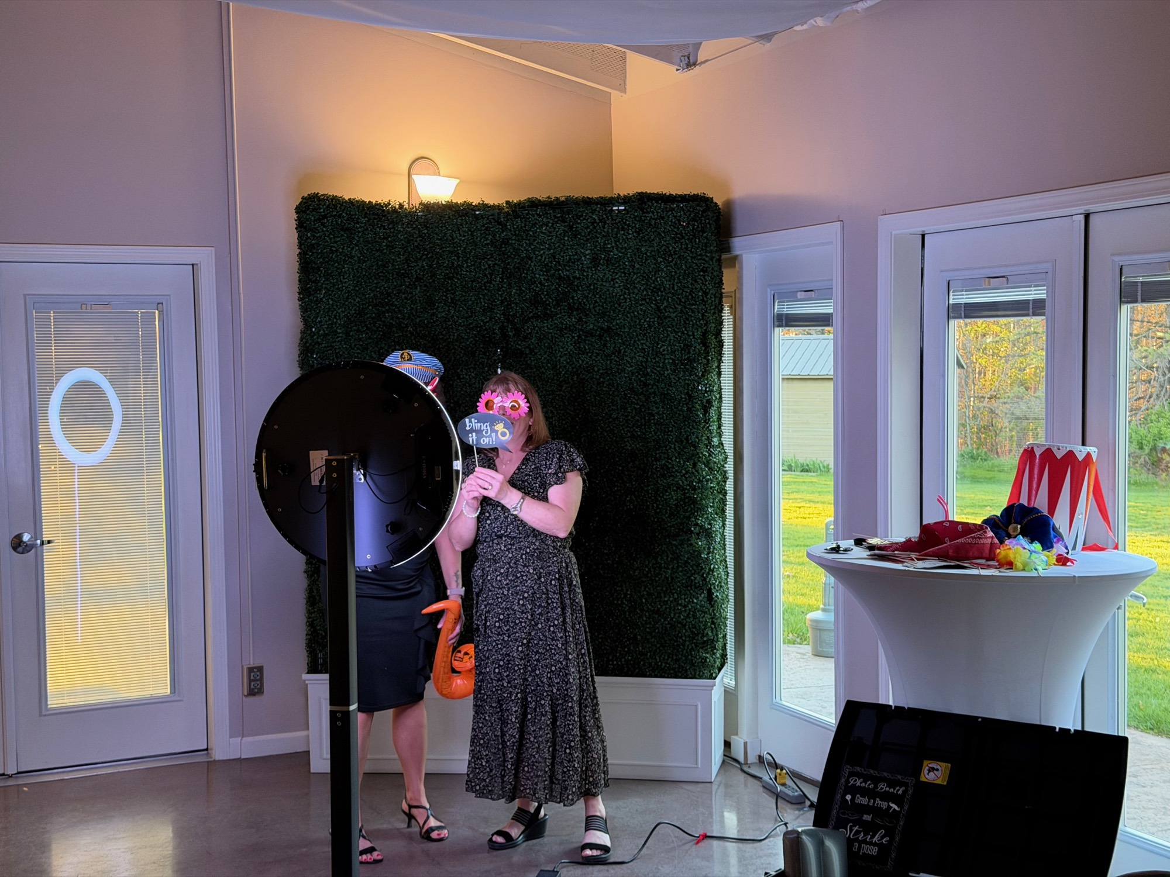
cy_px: 438
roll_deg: +0.2
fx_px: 1622
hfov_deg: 39.7
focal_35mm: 48
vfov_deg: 30.3
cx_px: 585
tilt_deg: -3.6
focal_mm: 6.76
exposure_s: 1/60
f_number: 1.78
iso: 250
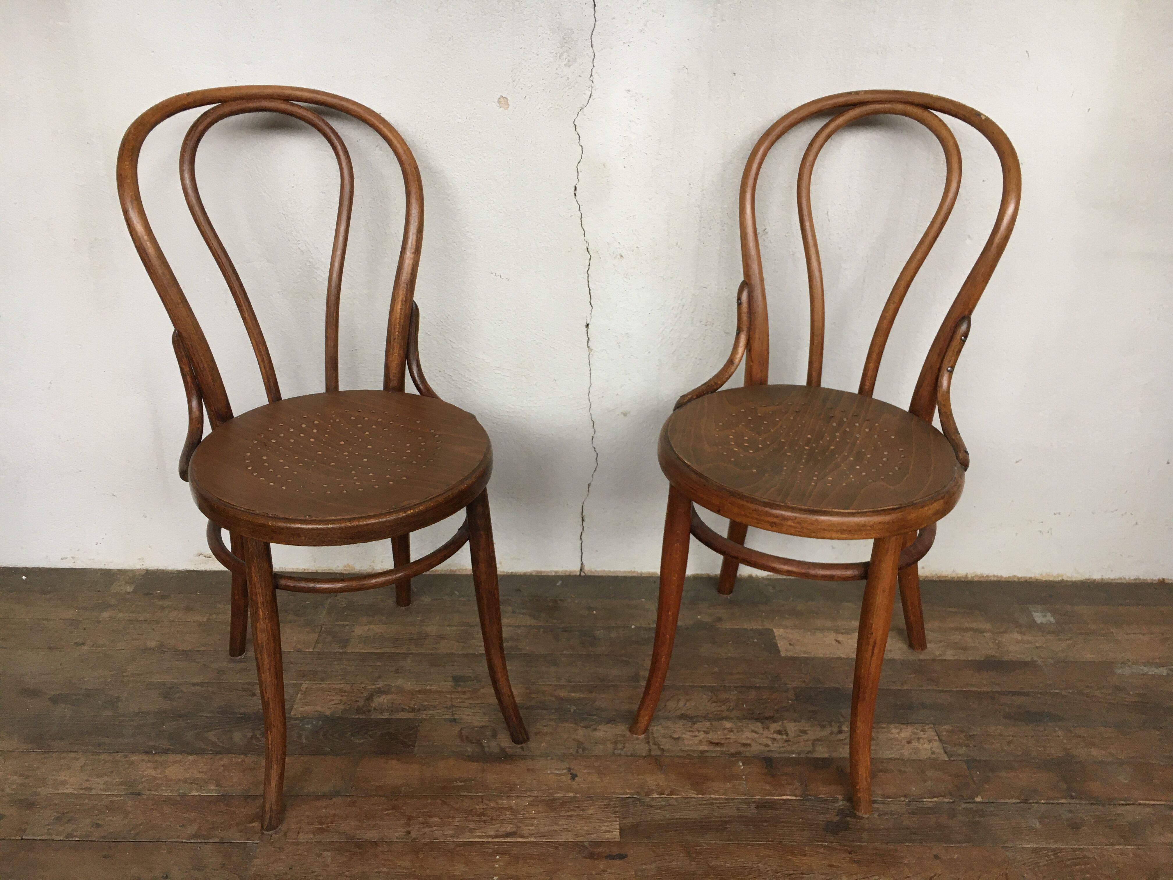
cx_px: 586
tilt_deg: -26.2
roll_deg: -1.8
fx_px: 983
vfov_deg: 48.2
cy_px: 440
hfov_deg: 61.7
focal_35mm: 29
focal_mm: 4.15
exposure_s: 1/33
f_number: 2.2
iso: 80
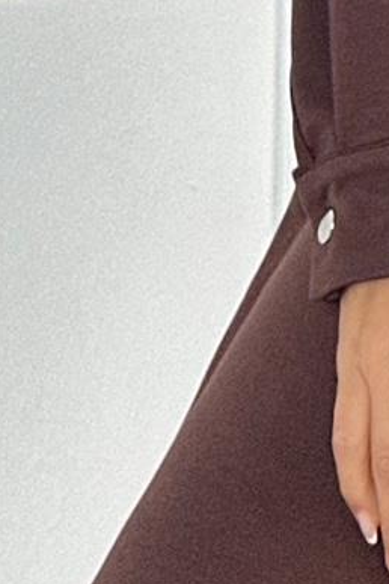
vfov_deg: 7.6
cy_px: -592
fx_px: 4214
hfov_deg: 5.2
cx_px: 701
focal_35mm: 260
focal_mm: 6.86
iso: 200
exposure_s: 1/60
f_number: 1.78
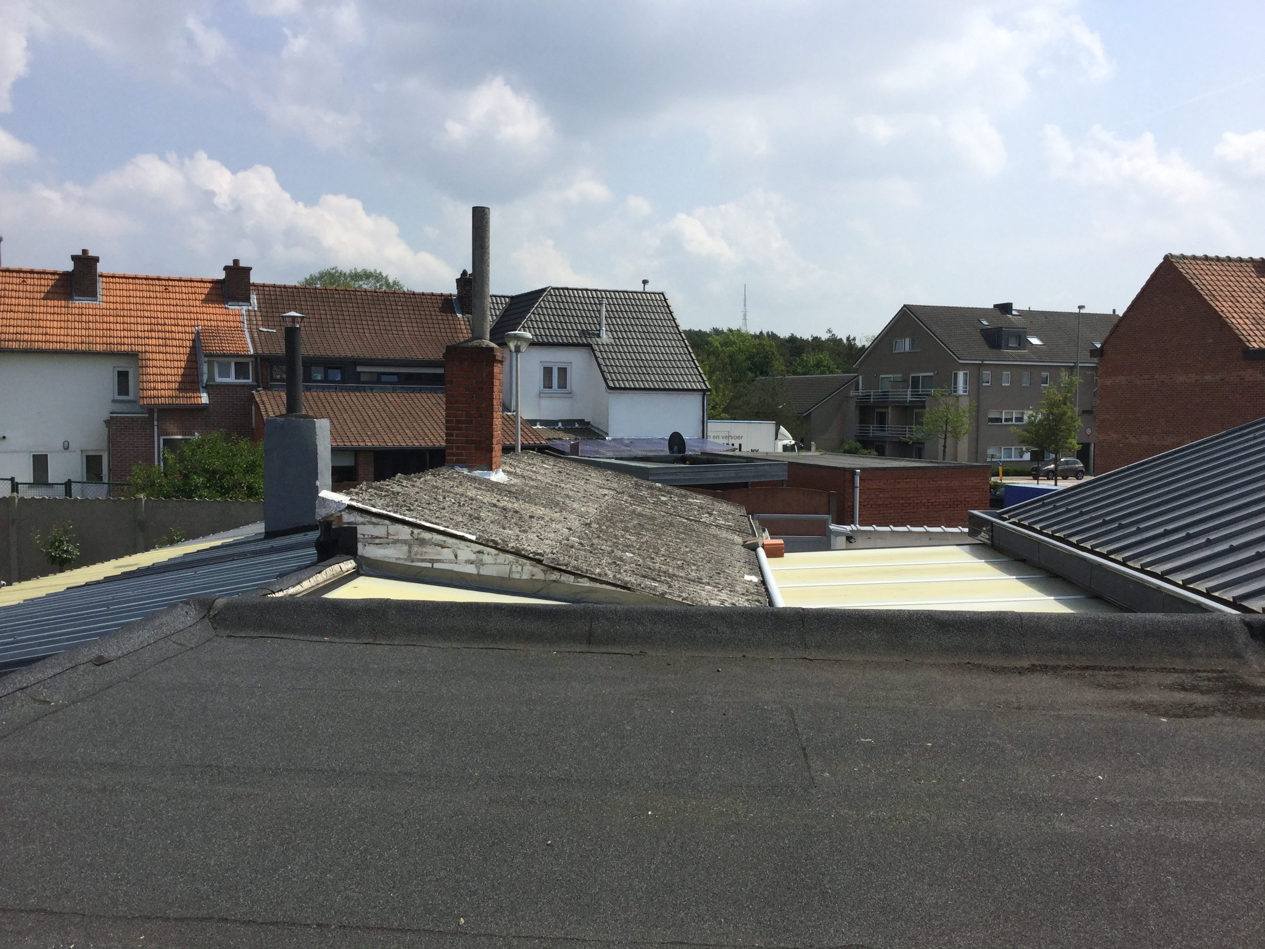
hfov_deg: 58.4
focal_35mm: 31
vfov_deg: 45.4
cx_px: 632
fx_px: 1133
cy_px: 474
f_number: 2.4
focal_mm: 3.3
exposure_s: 1/1942
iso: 25
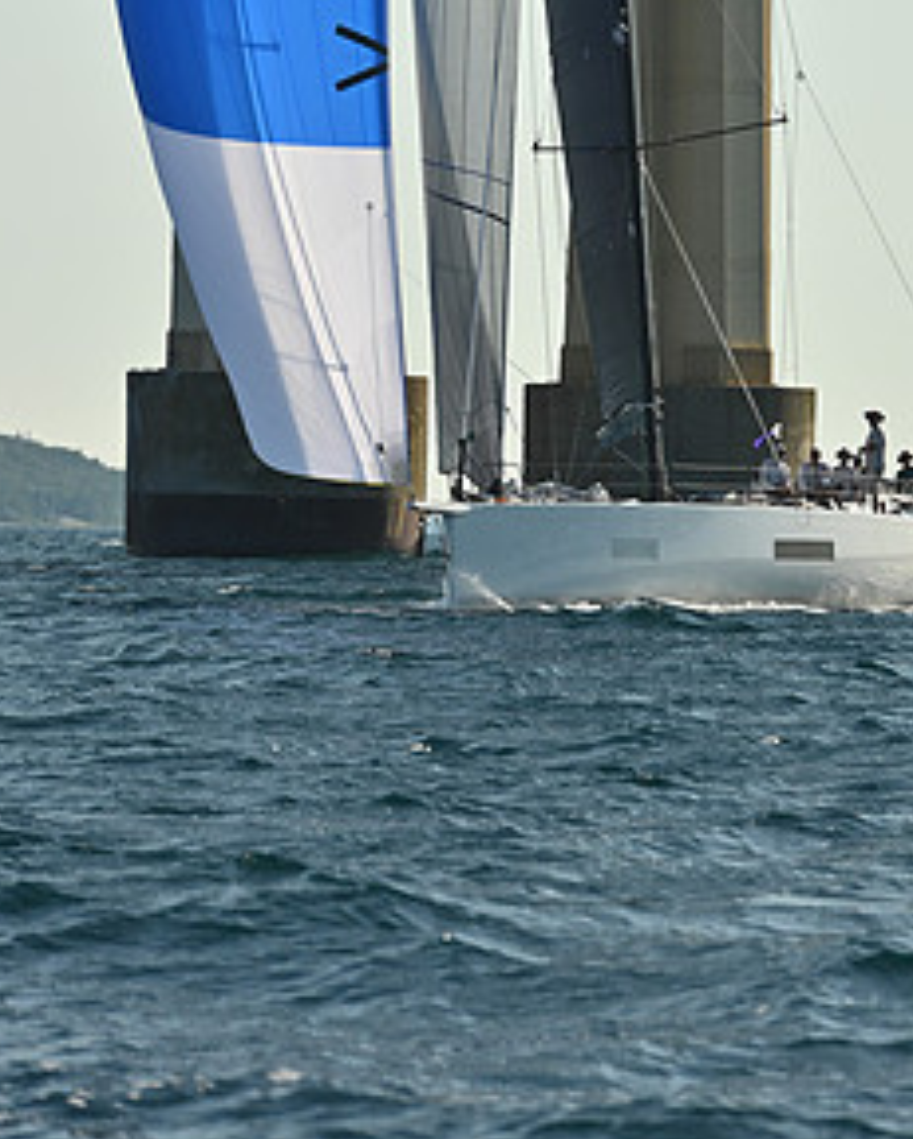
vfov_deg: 6.0
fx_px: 10825
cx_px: 575
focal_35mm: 321
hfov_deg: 4.8
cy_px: 36
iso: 320
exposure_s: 1/2000
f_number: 7.1
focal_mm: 170
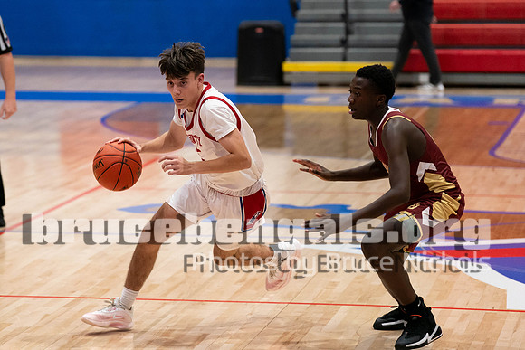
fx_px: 2739
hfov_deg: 10.9
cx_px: 193
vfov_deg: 7.3
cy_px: 137
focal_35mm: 188
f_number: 2.8
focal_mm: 126
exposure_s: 1/1000
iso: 3200
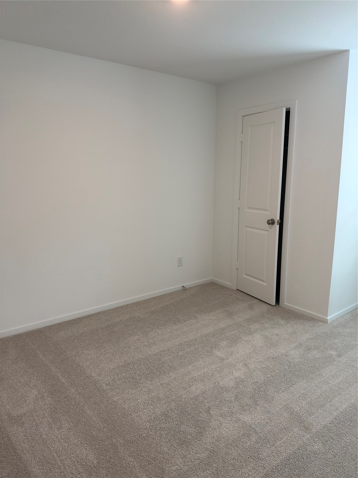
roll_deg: +0.0
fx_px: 331
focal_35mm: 24
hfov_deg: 56.8
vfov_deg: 71.6
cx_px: 179
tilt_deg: -11.1
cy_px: 239
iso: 125
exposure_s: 1/121
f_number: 1.8
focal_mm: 6.93
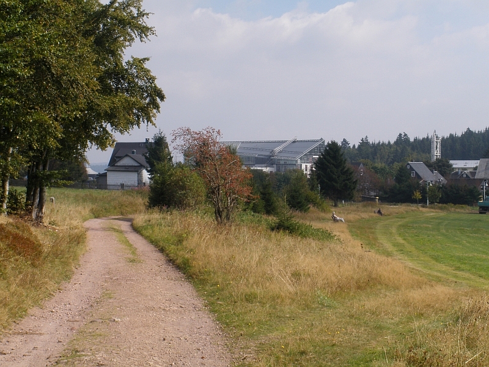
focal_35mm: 81
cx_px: 244
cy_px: 184
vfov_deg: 18.2
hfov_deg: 24.1
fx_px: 1144
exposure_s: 1/250
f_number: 7.6
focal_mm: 14.1
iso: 80
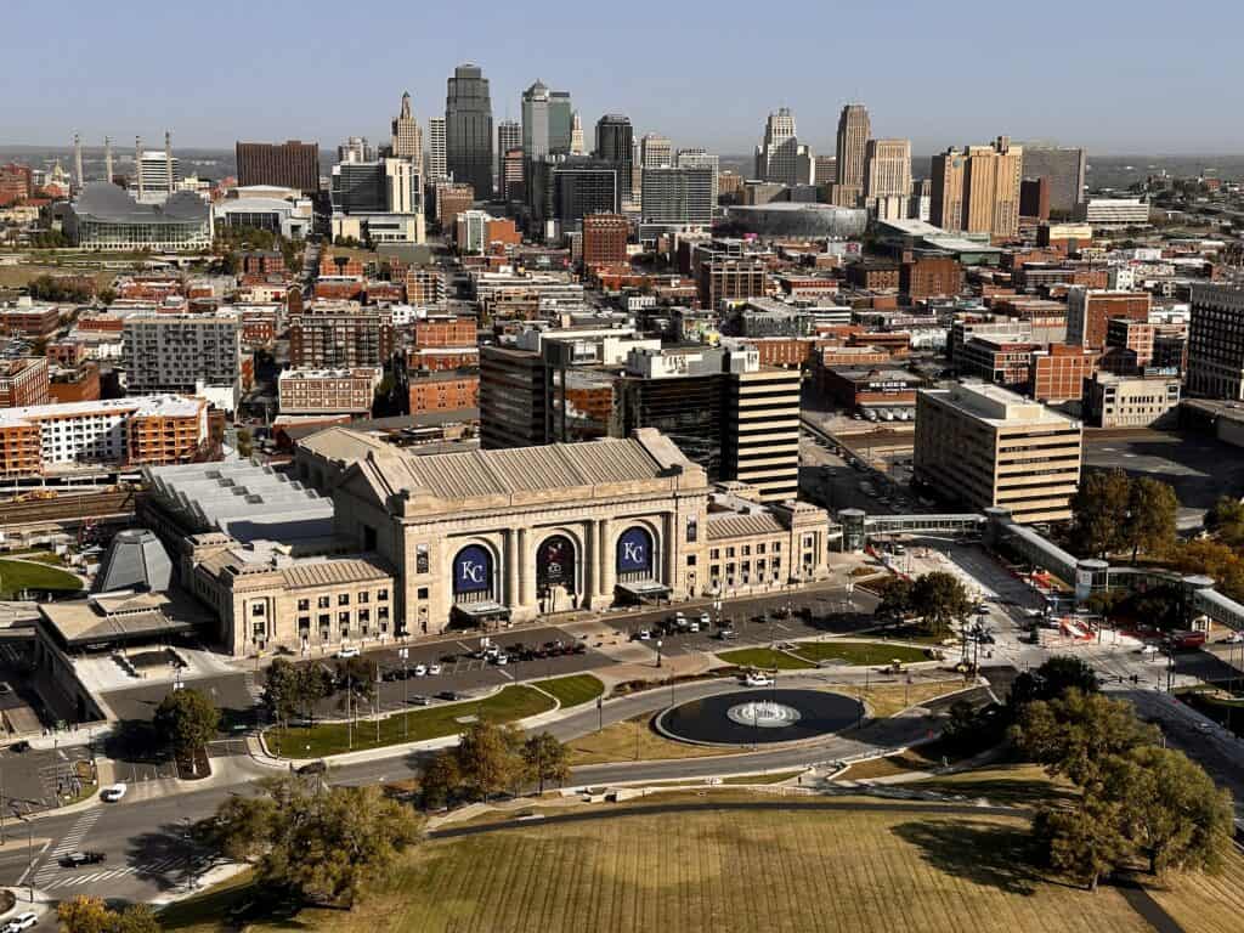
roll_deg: -0.2
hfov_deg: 39.7
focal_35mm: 48
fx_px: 1725
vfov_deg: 30.3
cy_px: 466
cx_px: 622
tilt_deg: -10.8
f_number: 1.78
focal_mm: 6.86
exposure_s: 1/4566
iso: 64
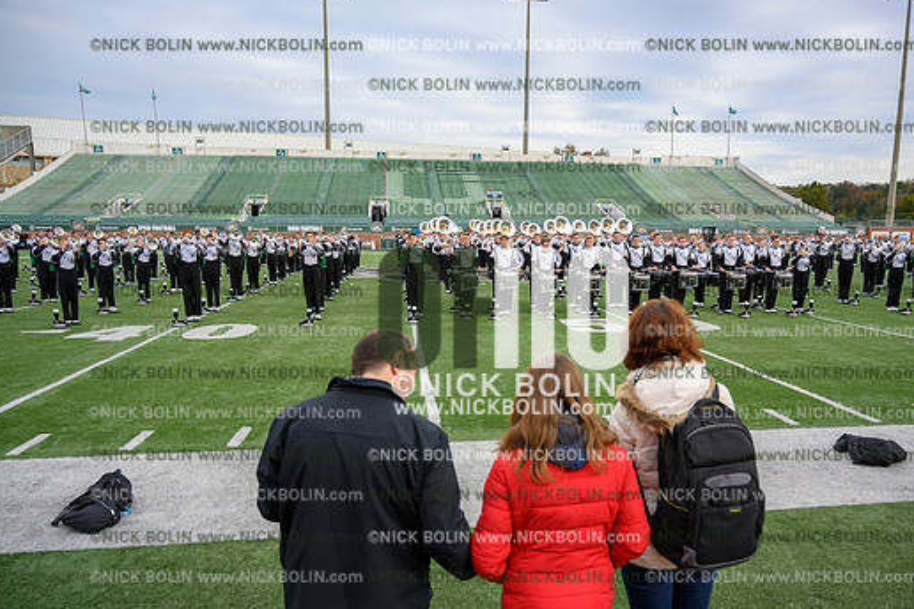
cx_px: 503
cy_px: 332
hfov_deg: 67.2
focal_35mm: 27
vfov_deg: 47.9
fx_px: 685
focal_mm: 24
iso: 125
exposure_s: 1/320
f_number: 4
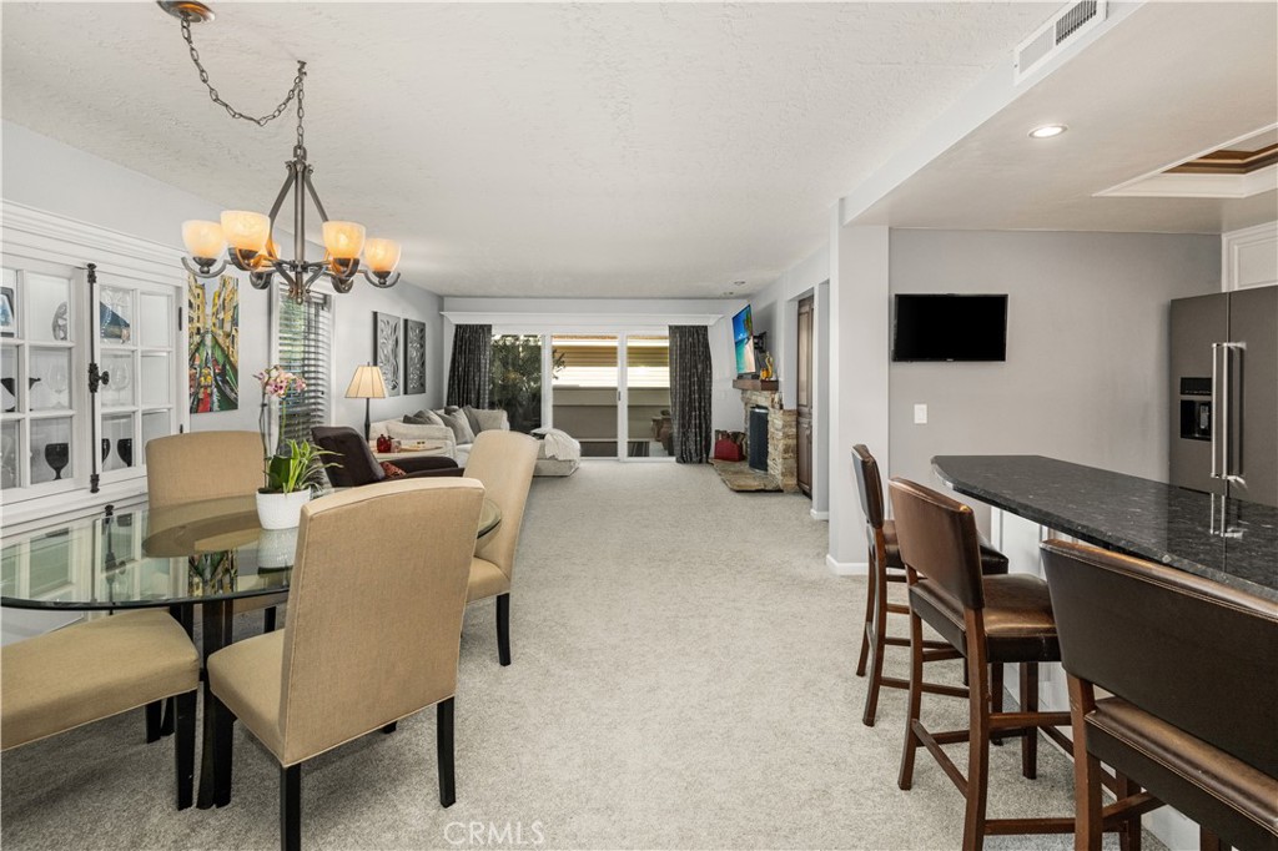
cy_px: 426
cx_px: 639
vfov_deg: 77.3
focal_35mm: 15
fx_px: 532
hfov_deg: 100.4
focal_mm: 15
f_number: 6.3
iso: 100
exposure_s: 1/5
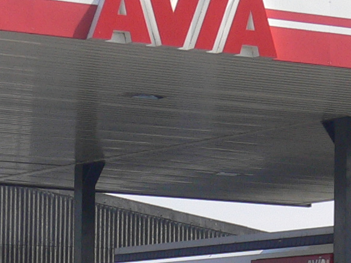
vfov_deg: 6.6
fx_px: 2262
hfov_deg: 8.9
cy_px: 273
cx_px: 265
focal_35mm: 223
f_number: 6.9
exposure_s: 1/200
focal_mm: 8.5
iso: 80
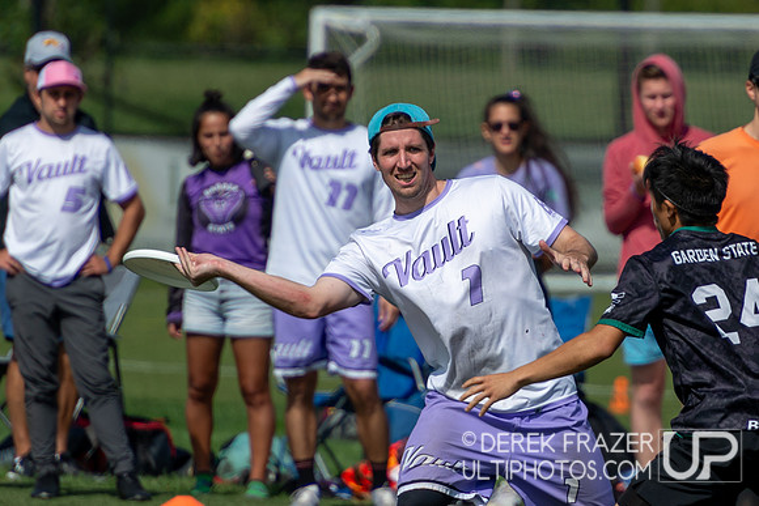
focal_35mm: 789
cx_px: 456
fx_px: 16645
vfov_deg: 1.7
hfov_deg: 2.6
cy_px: 198
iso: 220
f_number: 5.6
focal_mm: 400
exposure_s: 1/2500
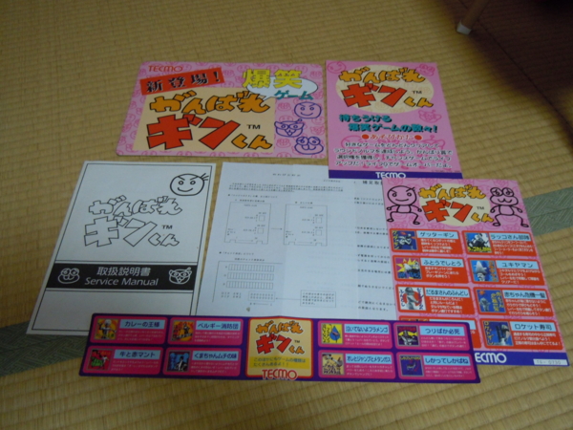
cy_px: 215
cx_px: 286
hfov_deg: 60.0
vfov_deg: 46.8
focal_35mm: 30
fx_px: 497
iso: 400
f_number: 3.5
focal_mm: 5.4
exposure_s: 1/25
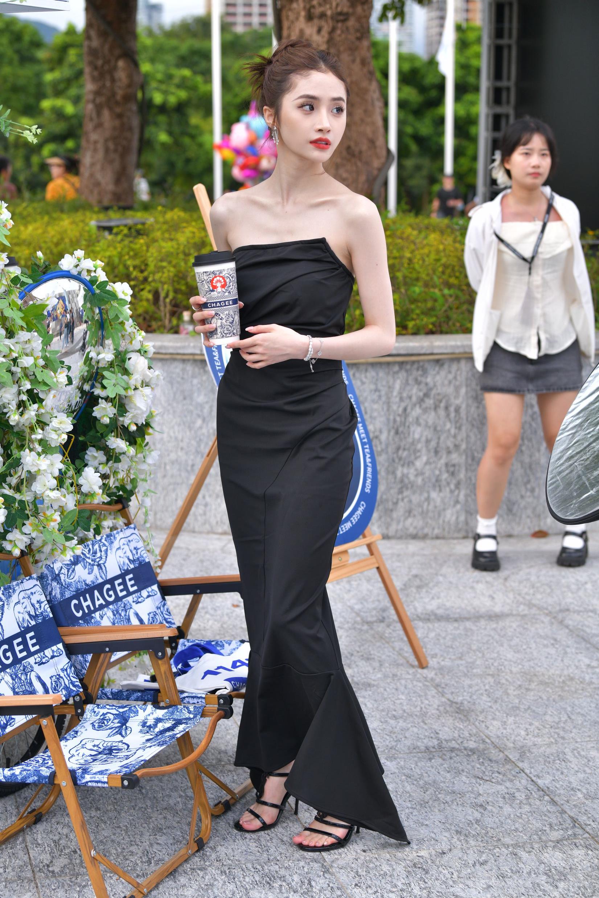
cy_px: 449
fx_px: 1747
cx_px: 300
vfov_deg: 28.8
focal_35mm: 70
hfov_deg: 19.5
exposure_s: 1/400
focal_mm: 70
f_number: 4.5
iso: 450
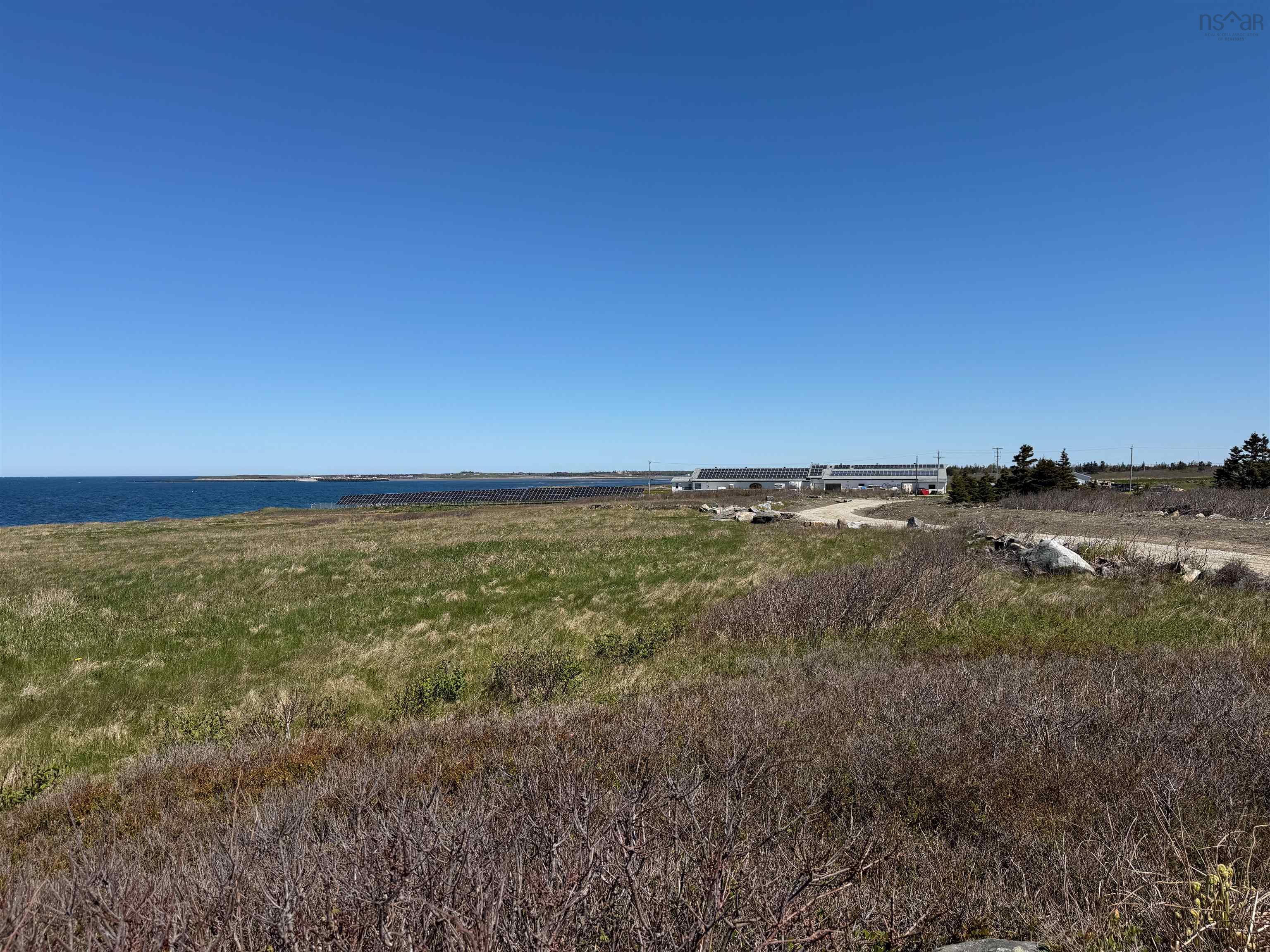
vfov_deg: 56.8
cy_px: 476
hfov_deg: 71.6
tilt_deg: -0.2
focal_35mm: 24
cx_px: 635
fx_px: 881
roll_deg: +0.2
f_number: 1.78
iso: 80
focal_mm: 6.76
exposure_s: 1/6711
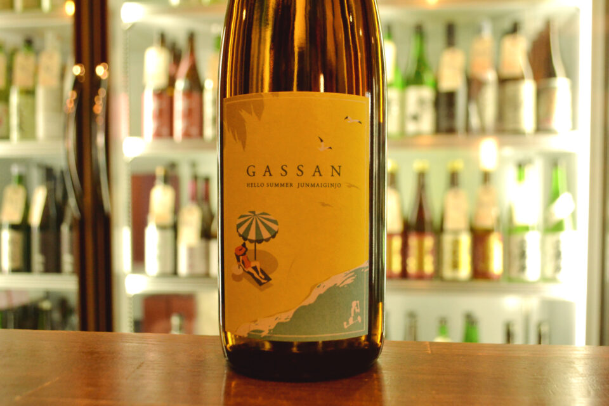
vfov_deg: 43.6
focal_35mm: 30
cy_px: 203
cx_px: 304
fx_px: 507
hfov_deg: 61.9
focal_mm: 20
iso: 1600
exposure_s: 1/250
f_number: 4
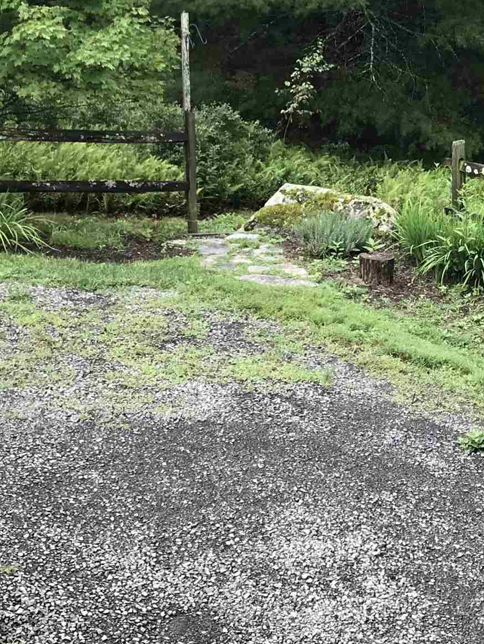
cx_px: 417
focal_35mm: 74
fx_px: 1379
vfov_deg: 25.3
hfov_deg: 19.6
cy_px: 28
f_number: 1.8
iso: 20
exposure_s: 1/255
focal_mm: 3.99
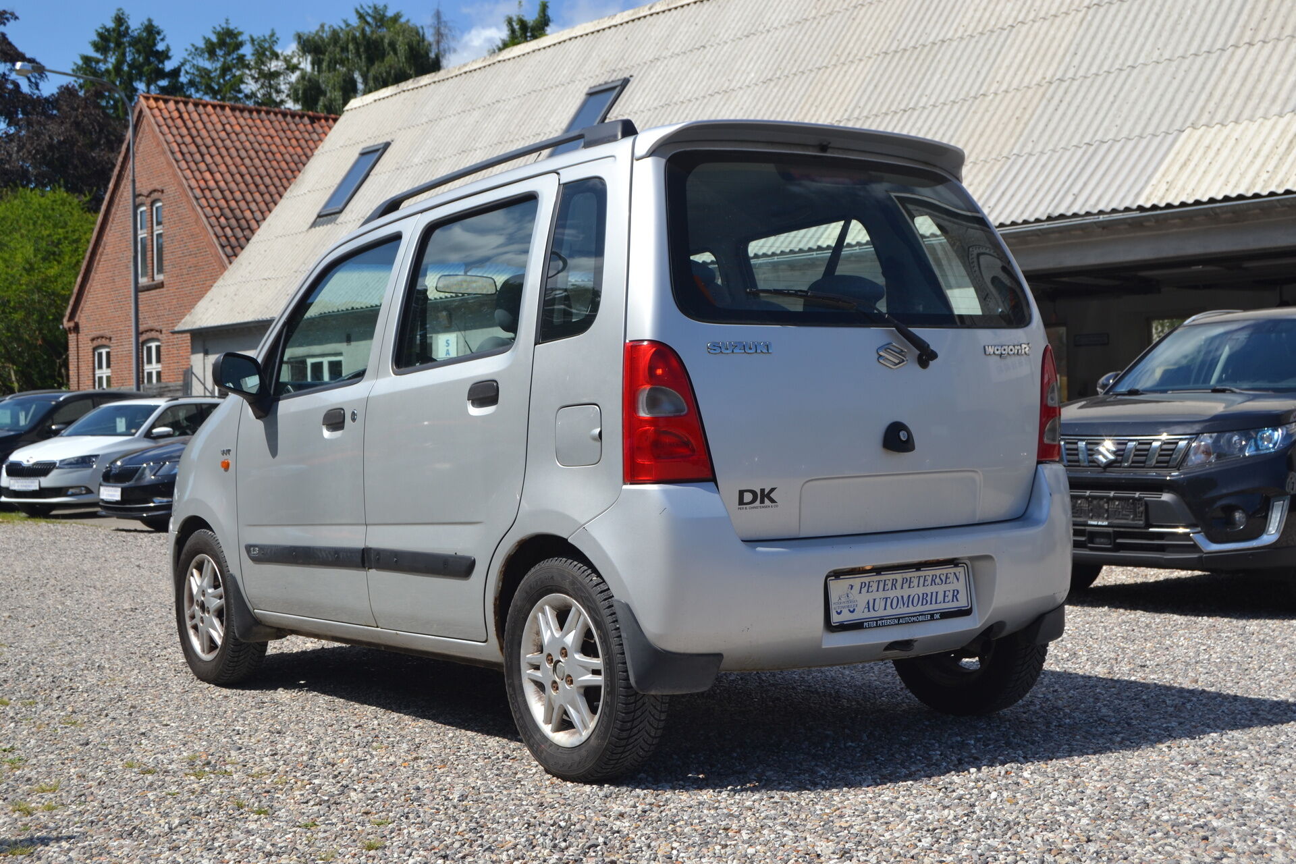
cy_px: 432
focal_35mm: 46
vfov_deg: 28.9
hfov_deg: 42.3
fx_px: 1674
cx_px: 648
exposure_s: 1/320
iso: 100
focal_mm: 31
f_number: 9
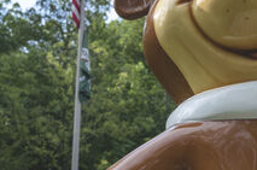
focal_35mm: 79
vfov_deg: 17.1
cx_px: 233
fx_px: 563
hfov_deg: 24.9
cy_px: 41
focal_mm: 42
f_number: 4
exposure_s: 1/1000
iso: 250
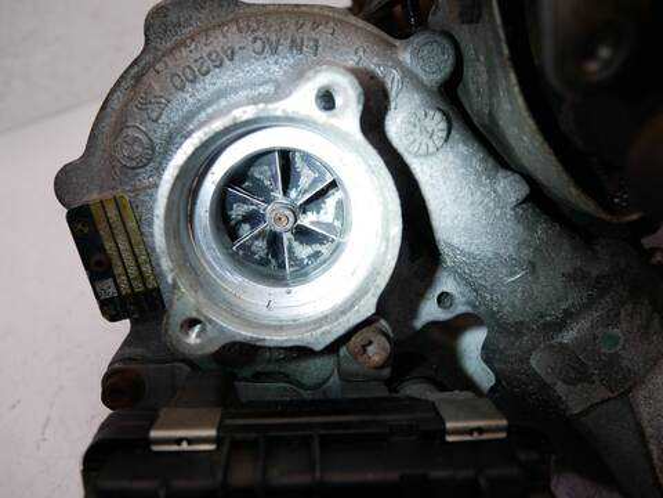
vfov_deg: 56.8
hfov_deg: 71.6
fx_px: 460
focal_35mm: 24
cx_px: 332
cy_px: 249
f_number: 3.5
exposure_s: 1/60
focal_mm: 12
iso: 200
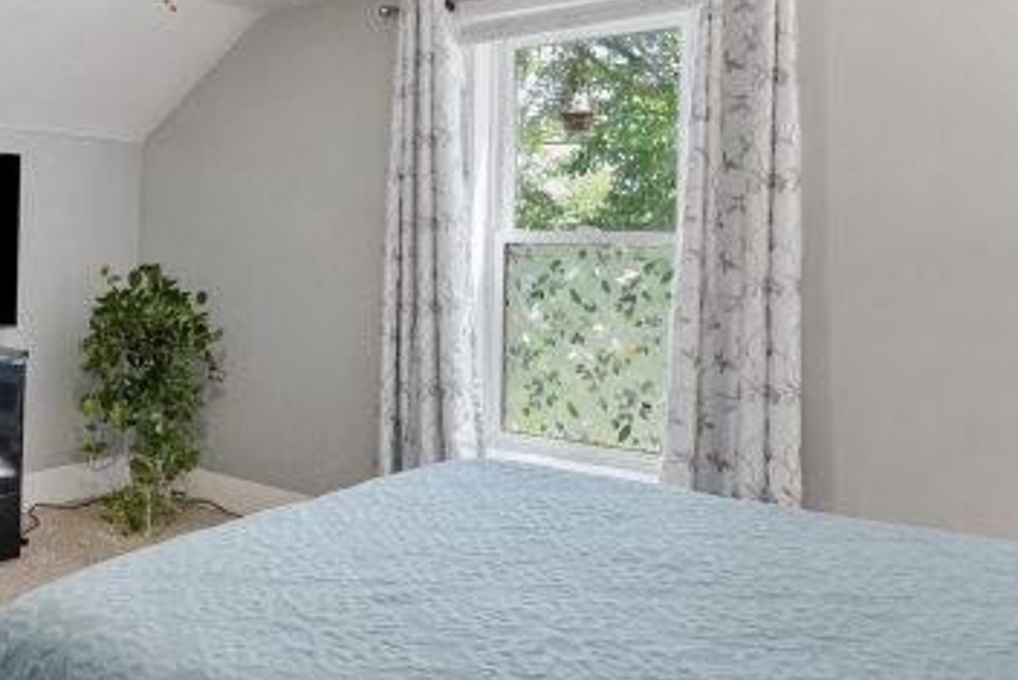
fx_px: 962
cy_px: 246
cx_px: 10
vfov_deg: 38.6
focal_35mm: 34
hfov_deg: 46.9
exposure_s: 1/3
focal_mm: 16
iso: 100
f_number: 2.8
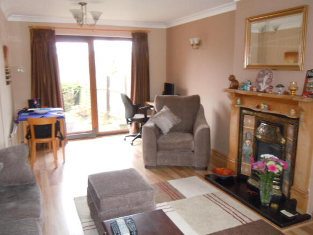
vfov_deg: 46.8
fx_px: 271
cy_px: 118
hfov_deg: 60.0
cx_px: 156
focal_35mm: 30
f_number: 3.5
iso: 400
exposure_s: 1/30
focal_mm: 5.4
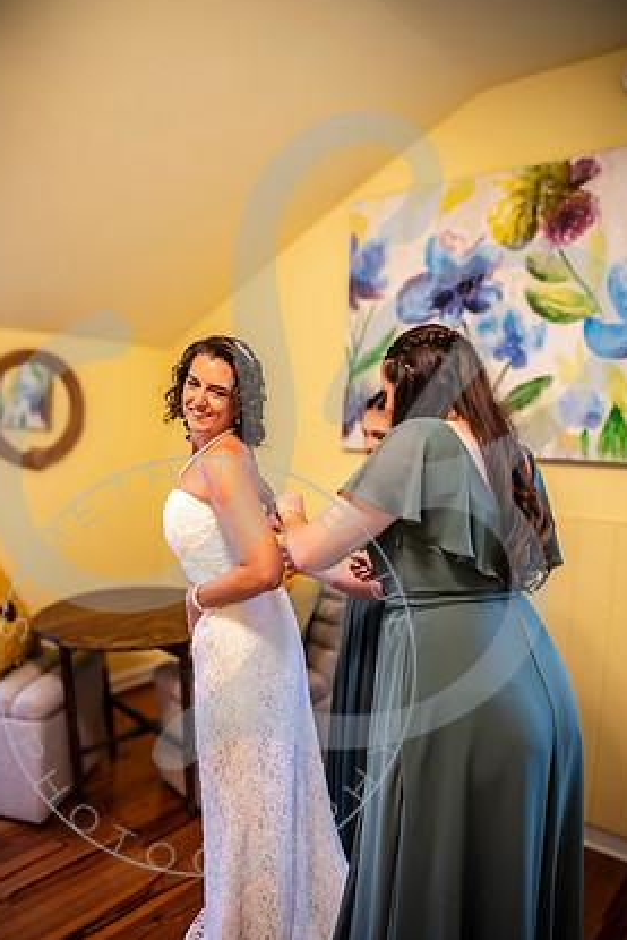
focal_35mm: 26
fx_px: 679
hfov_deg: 49.6
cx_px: 308
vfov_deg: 69.3
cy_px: 494
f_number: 2.8
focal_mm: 24
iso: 1600
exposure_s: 1/160
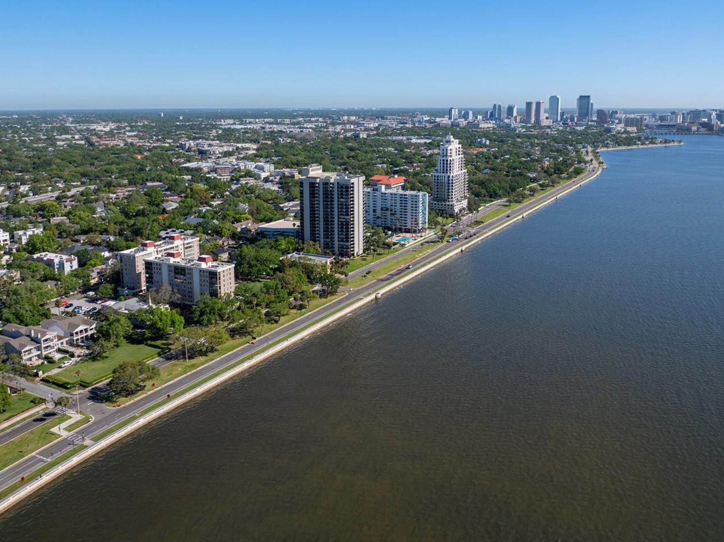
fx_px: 627
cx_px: 368
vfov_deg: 46.4
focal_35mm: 30
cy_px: 210
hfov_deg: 60.0
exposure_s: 1/2500
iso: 100
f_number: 2.8
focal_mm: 12.29
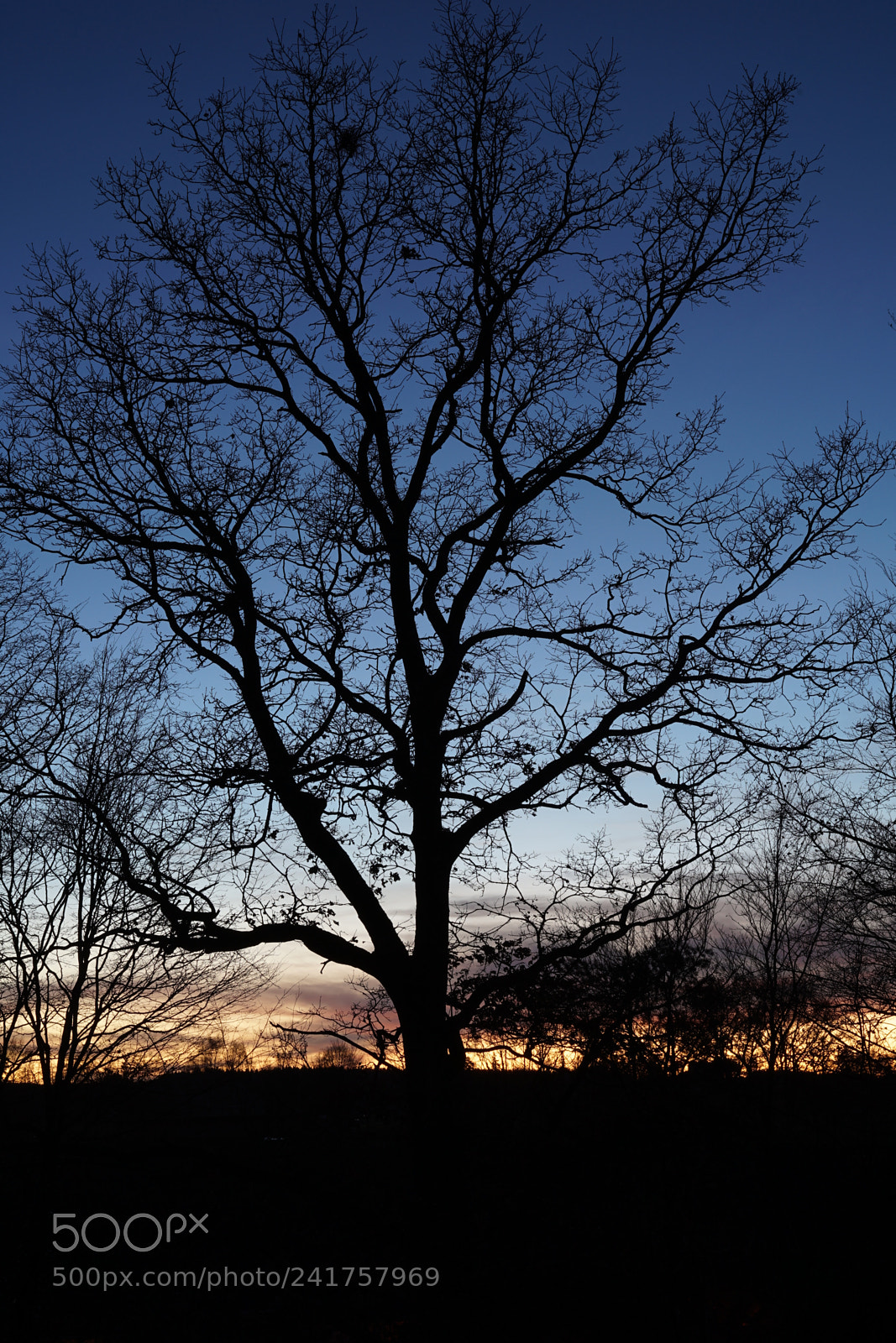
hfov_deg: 27.0
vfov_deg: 39.6
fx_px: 1866
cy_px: 672
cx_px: 448
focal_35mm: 50
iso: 100
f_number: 16
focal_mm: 50
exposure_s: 10
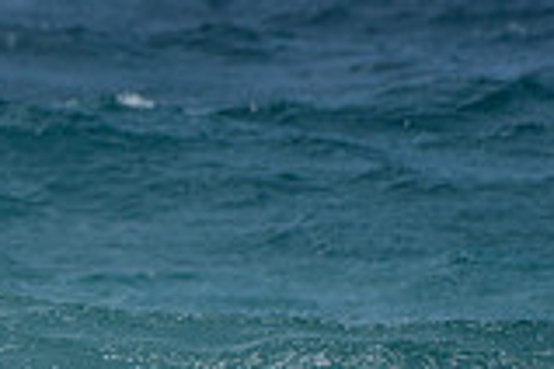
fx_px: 34468
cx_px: -612
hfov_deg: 0.9
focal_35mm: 2240
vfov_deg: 0.6
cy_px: 549
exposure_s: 1/2000
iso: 64
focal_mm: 500
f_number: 5.6
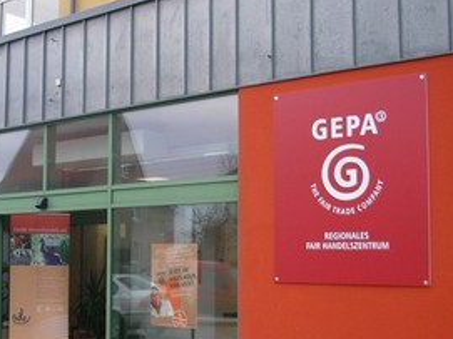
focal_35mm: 56
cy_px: 223
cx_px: 144
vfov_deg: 26.0
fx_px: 733
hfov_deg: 34.0
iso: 69
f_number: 2.8
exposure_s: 1/49.6
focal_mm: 5.7
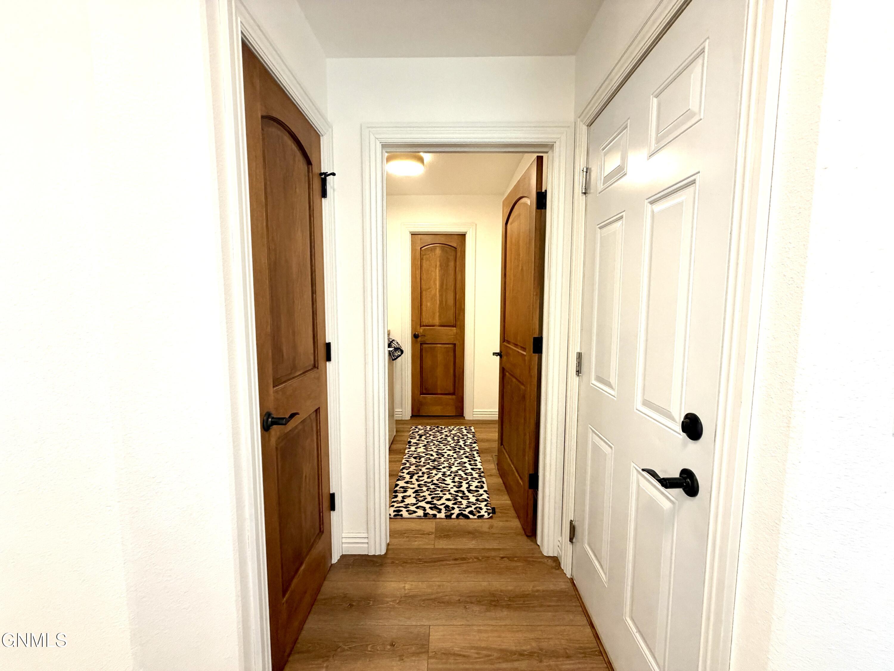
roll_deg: -0.9
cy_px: 336
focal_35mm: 14
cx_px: 447
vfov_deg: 85.7
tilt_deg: -5.5
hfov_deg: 102.1
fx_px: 362
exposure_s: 1/120
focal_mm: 2.22
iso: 250
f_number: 2.2
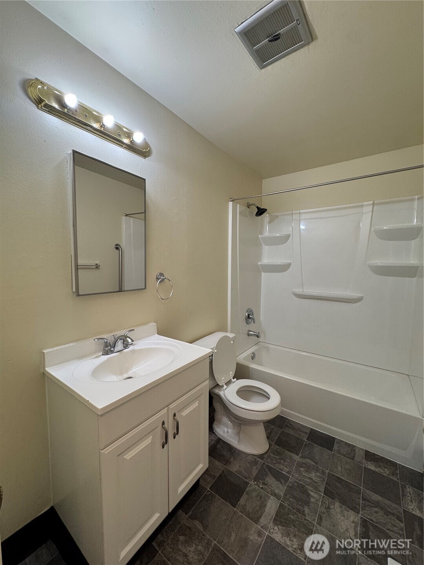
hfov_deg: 85.7
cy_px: 282
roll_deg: -0.3
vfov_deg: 102.1
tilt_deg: -5.3
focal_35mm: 14
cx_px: 212
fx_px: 229
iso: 200
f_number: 2.2
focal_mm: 2.22
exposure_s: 1/120
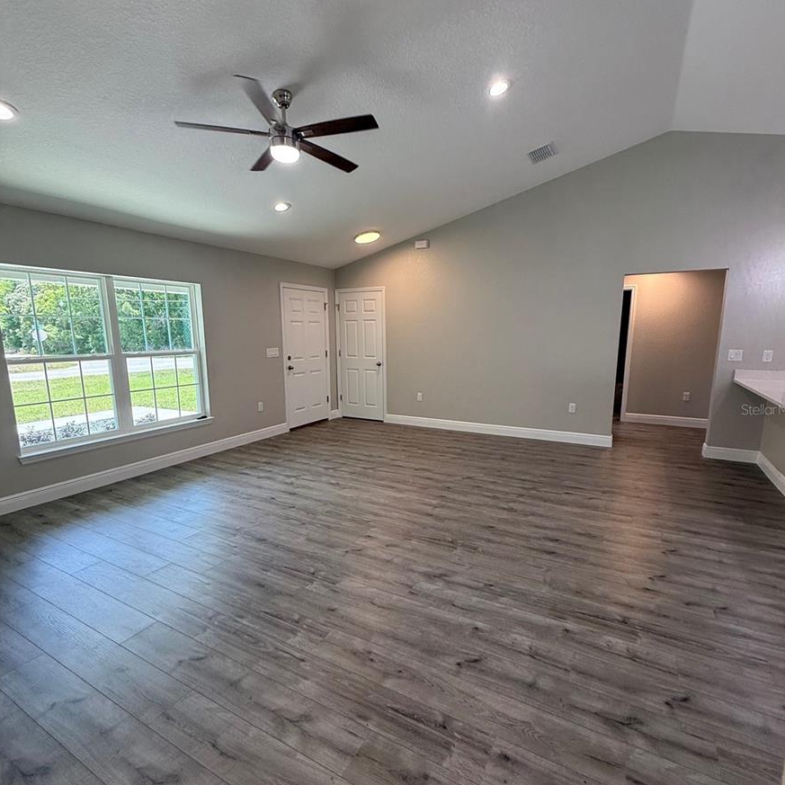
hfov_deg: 84.0
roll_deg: +0.7
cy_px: 409
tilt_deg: -9.6
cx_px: 400
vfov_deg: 83.9
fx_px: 436
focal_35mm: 17
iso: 160
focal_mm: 2.22
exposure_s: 1/120
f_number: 2.2
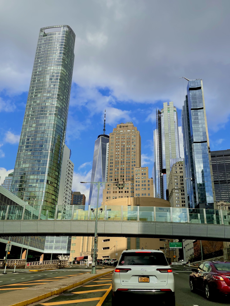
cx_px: 127
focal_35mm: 30
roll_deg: -0.9
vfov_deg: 59.9
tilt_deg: +22.0
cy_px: 164
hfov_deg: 46.7
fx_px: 266
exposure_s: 1/2123
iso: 32
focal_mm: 5.1
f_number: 1.6
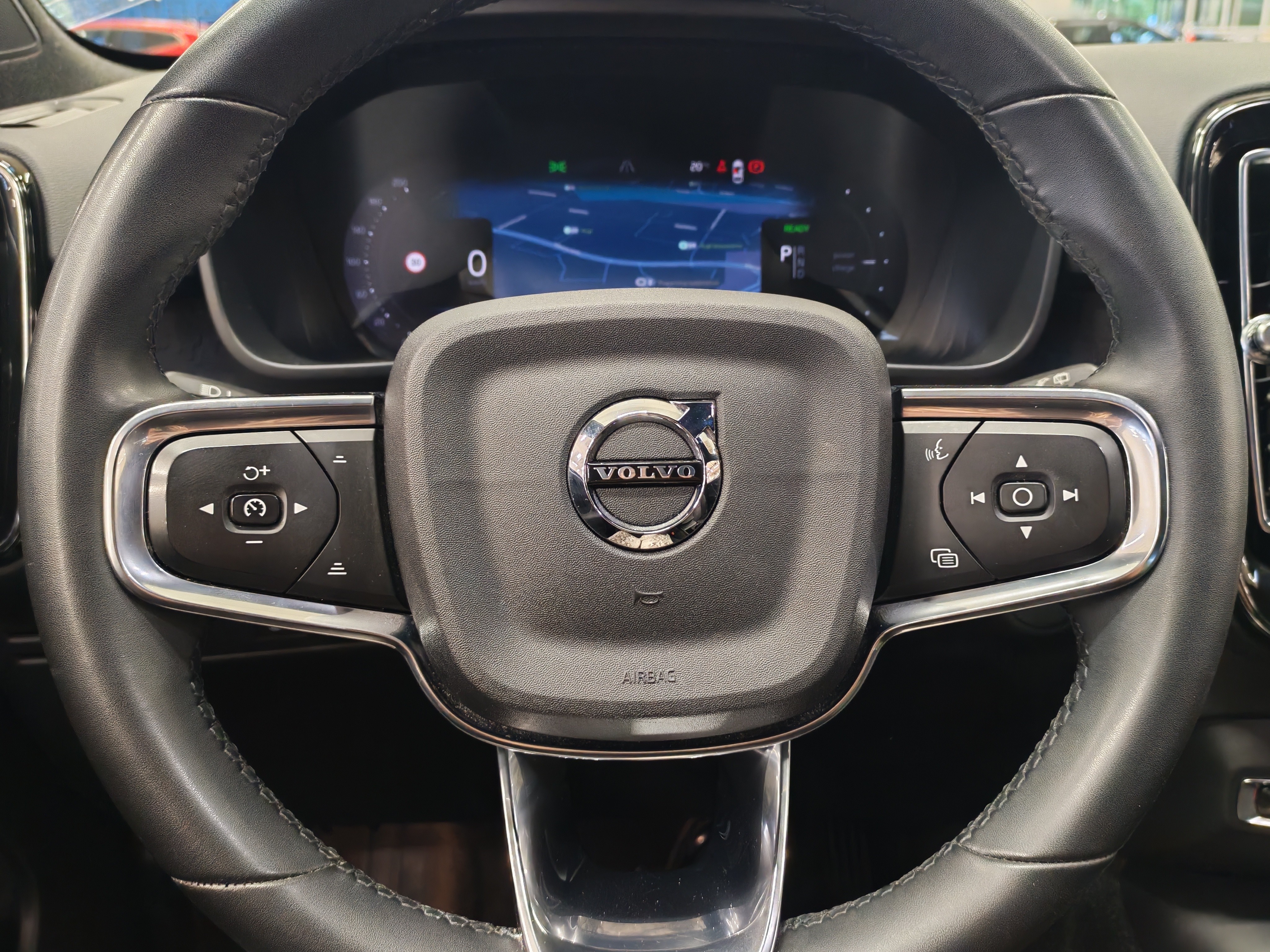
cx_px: 635
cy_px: 476
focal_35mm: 32
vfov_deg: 44.2
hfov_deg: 56.8
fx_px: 1174
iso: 1600
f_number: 1.9
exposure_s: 1/50
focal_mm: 6.12
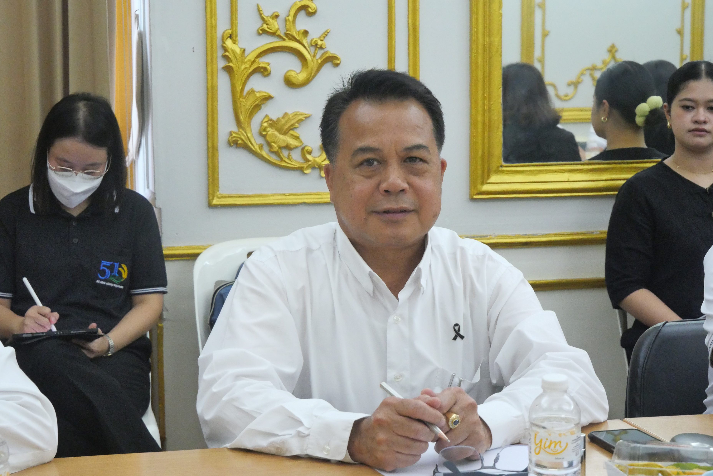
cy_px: 238
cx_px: 356
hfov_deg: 24.5
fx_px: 1645
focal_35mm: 83
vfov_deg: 16.5
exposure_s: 1/50
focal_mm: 40
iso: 3200
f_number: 5.5
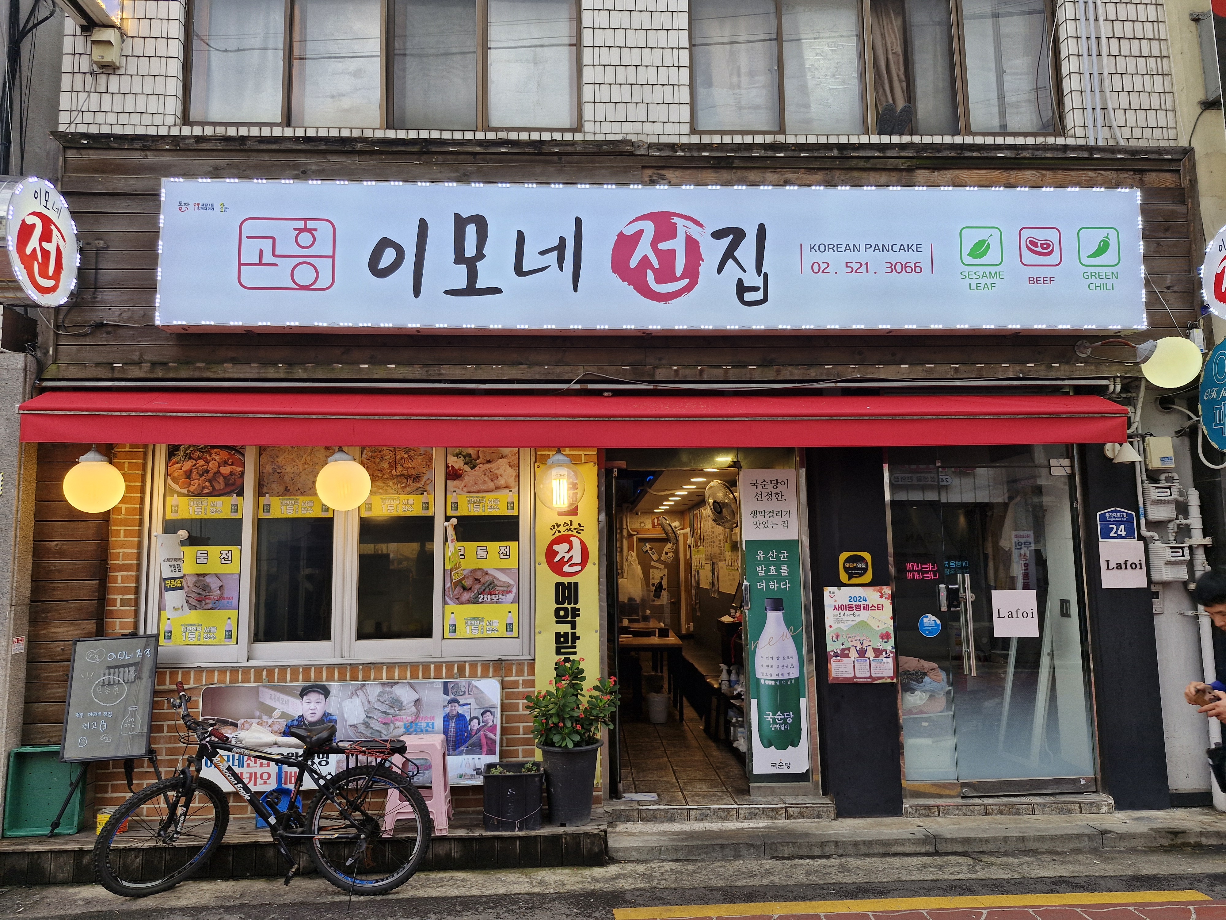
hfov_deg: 73.9
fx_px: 815
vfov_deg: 58.9
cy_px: 460
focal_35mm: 23
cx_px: 613
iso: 50
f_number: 1.8
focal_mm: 5.54
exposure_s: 1/145
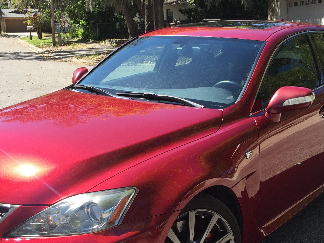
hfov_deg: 35.5
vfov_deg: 26.8
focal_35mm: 54
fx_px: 505
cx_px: 168
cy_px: 166
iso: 32
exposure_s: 1/879
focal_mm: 4.15
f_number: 2.2
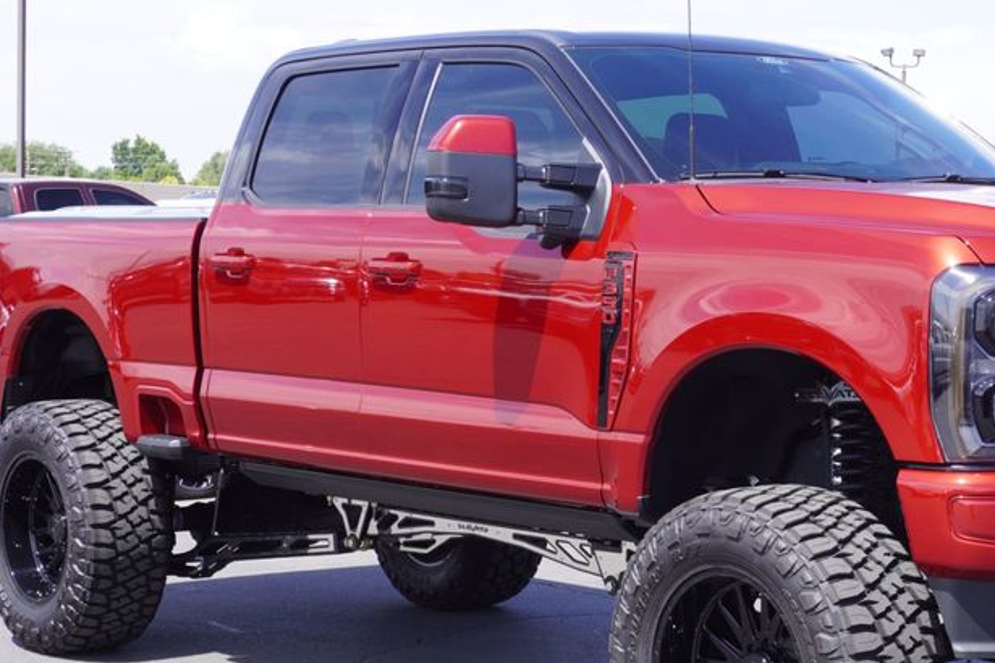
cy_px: 417
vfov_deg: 16.1
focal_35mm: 85
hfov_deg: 23.8
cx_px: 658
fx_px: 2349
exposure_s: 1/100
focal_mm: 34
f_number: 8
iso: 100
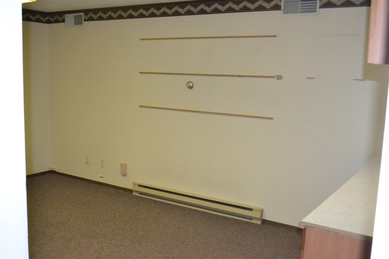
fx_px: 421
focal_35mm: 39
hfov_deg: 49.6
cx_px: 194
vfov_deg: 34.2
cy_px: 130
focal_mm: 26
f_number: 4.2
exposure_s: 1/60
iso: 3200
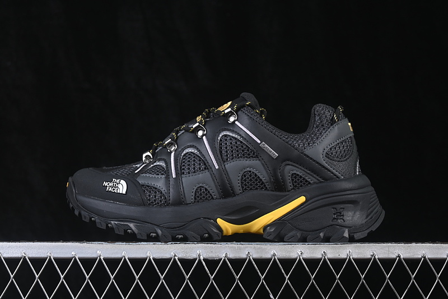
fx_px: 933
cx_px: 224
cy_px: 150
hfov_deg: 27.0
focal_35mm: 75
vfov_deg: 18.2
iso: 160
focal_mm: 50
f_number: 6.3
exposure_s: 1/60
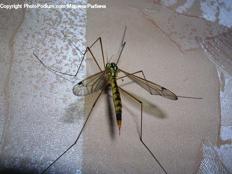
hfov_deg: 49.0
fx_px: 255
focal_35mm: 38
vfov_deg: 37.7
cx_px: 116
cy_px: 87
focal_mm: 5.8
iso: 50
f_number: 5.6
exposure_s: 1/60.1
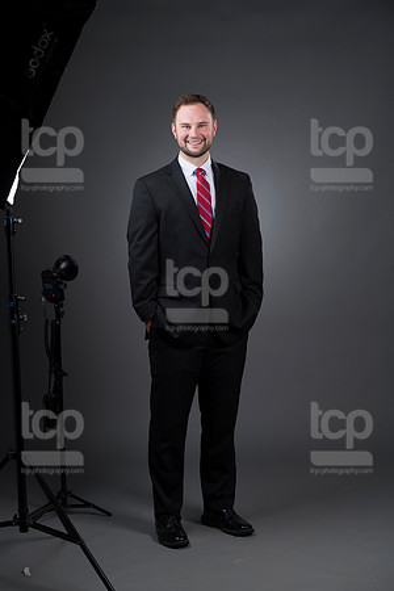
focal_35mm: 80
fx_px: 1313
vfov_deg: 25.4
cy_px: 296
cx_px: 197
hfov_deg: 17.1
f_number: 5.6
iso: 160
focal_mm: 80
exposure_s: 1/250
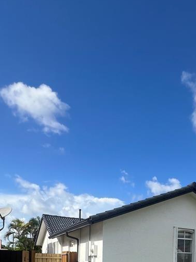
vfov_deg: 47.4
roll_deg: -1.1
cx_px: 150
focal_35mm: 31
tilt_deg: -1.2
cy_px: 268
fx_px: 234
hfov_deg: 43.7
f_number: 1.8
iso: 32
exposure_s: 1/1672
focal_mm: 1.57
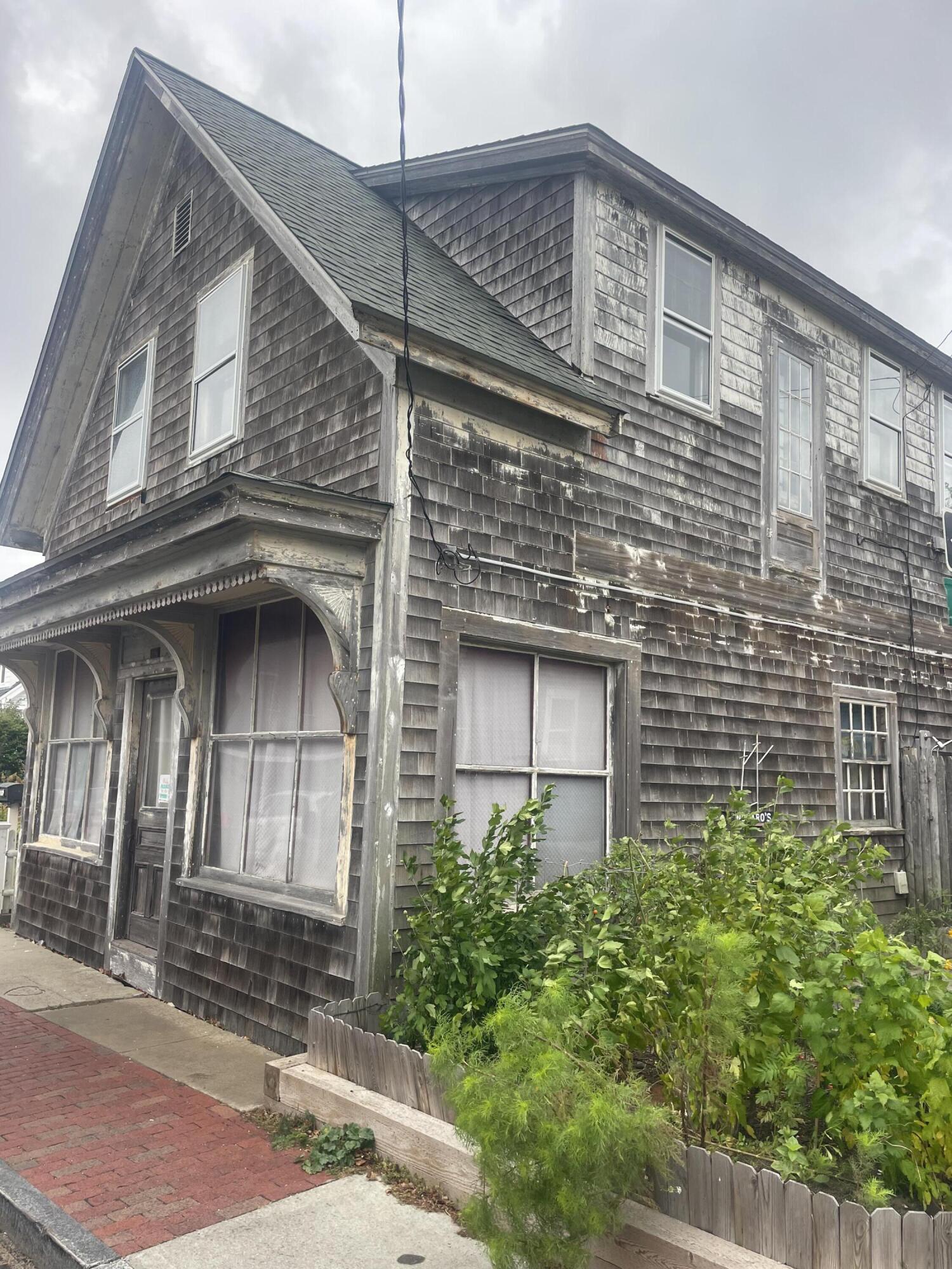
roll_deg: -1.5
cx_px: 476
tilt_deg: +5.4
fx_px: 953
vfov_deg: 67.3
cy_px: 634
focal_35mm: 26
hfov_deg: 53.1
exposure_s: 1/235
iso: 32
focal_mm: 4.2
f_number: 1.6
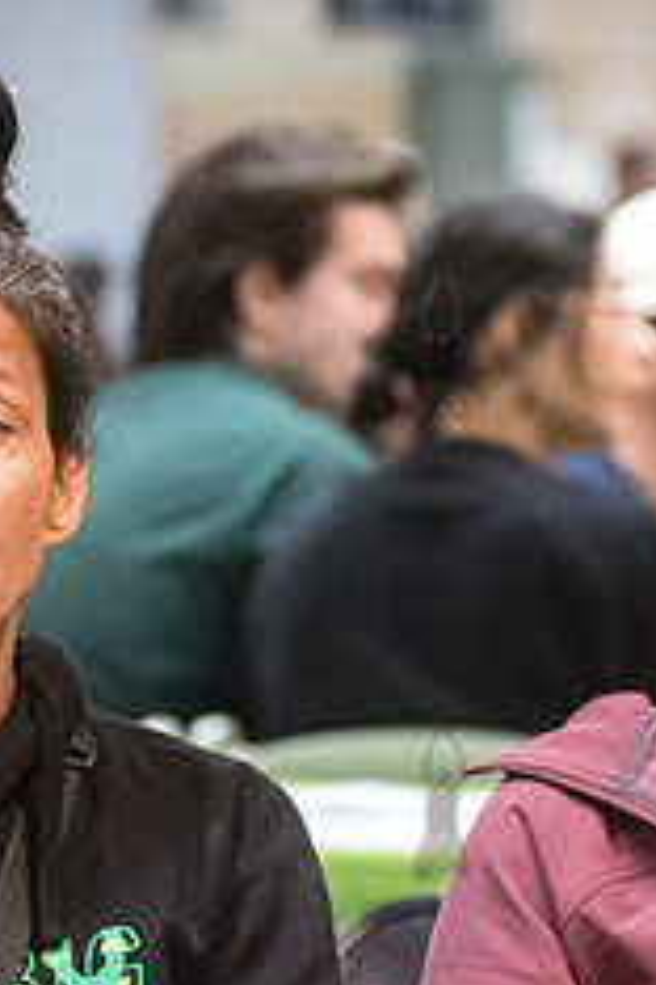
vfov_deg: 6.8
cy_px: 732
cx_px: 96
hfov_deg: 4.5
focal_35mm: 302
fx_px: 8254
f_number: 3.5
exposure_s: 1/200
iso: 6400
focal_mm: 92
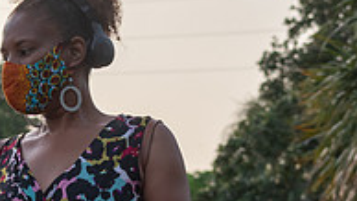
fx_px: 3483
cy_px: 213
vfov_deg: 3.3
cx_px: -29
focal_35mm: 368
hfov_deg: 5.8
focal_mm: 70
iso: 200
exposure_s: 1/500
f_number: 5.6
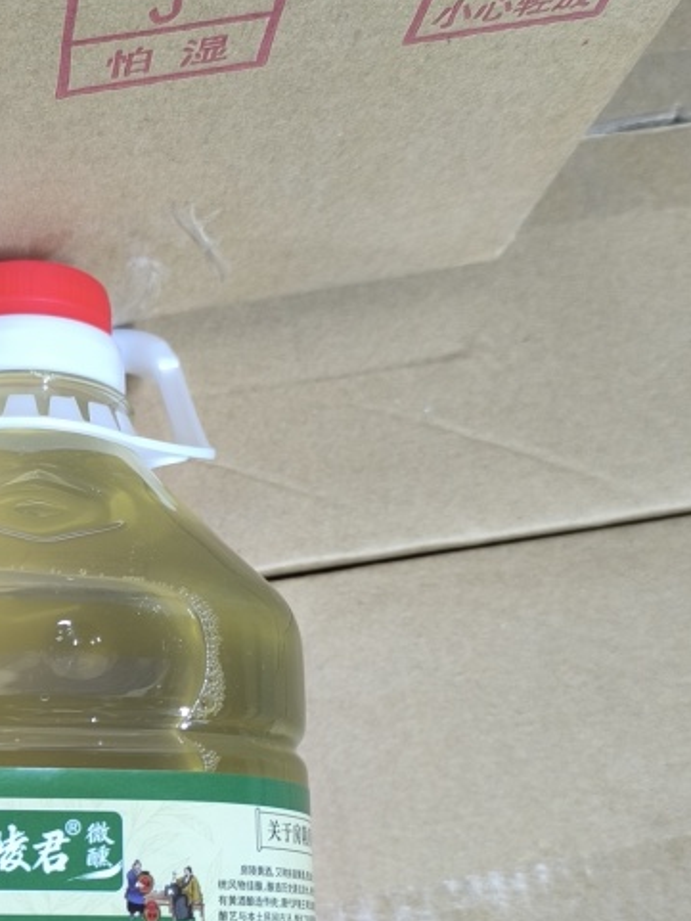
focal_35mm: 51
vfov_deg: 37.0
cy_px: 635
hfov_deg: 27.2
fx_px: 1357
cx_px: 25
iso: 1000
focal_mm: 6.14
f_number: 1.65
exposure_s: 1/33.3
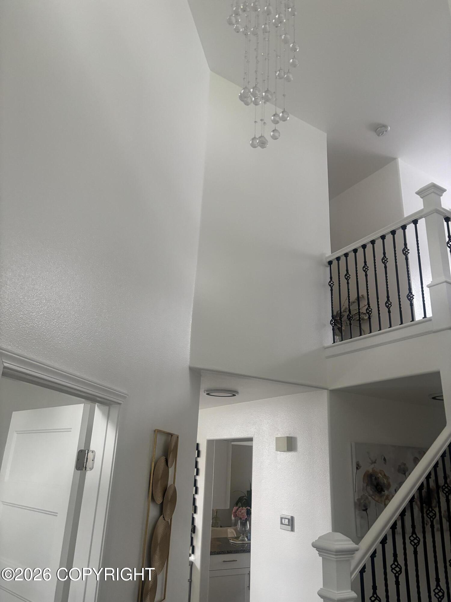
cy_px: 301
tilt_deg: +19.2
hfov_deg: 53.1
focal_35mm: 26
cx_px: 226
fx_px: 452
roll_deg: -3.4
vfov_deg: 67.3
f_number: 1.6
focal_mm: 5.96
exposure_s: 1/60
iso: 200
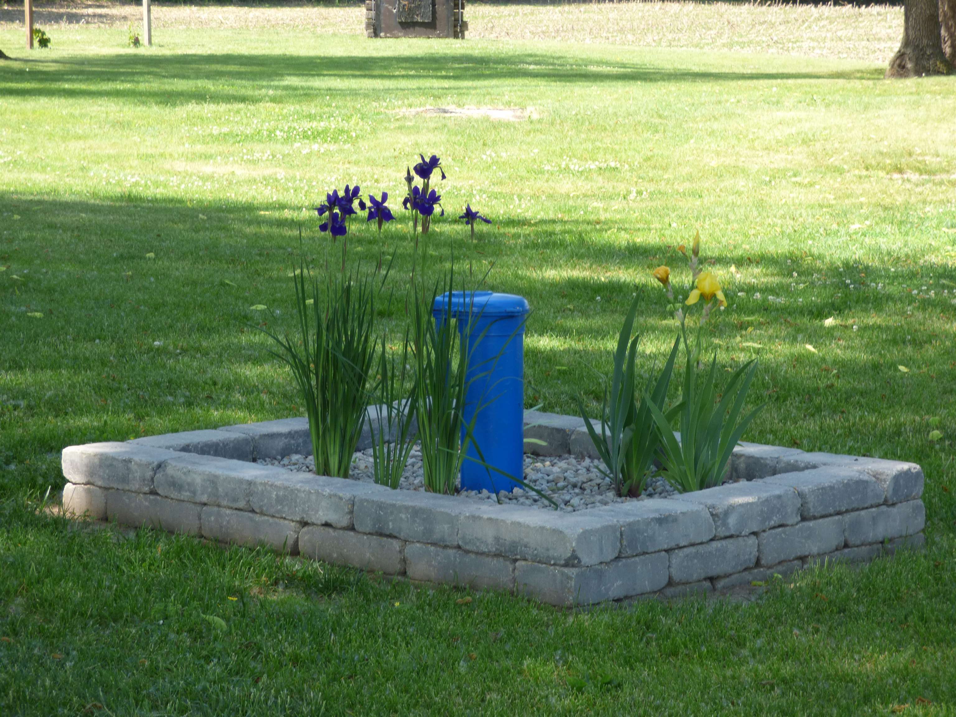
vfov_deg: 13.8
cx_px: 478
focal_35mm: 107
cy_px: 358
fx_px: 2955
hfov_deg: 18.4
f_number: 4.9
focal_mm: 19.15
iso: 100
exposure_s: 1/100
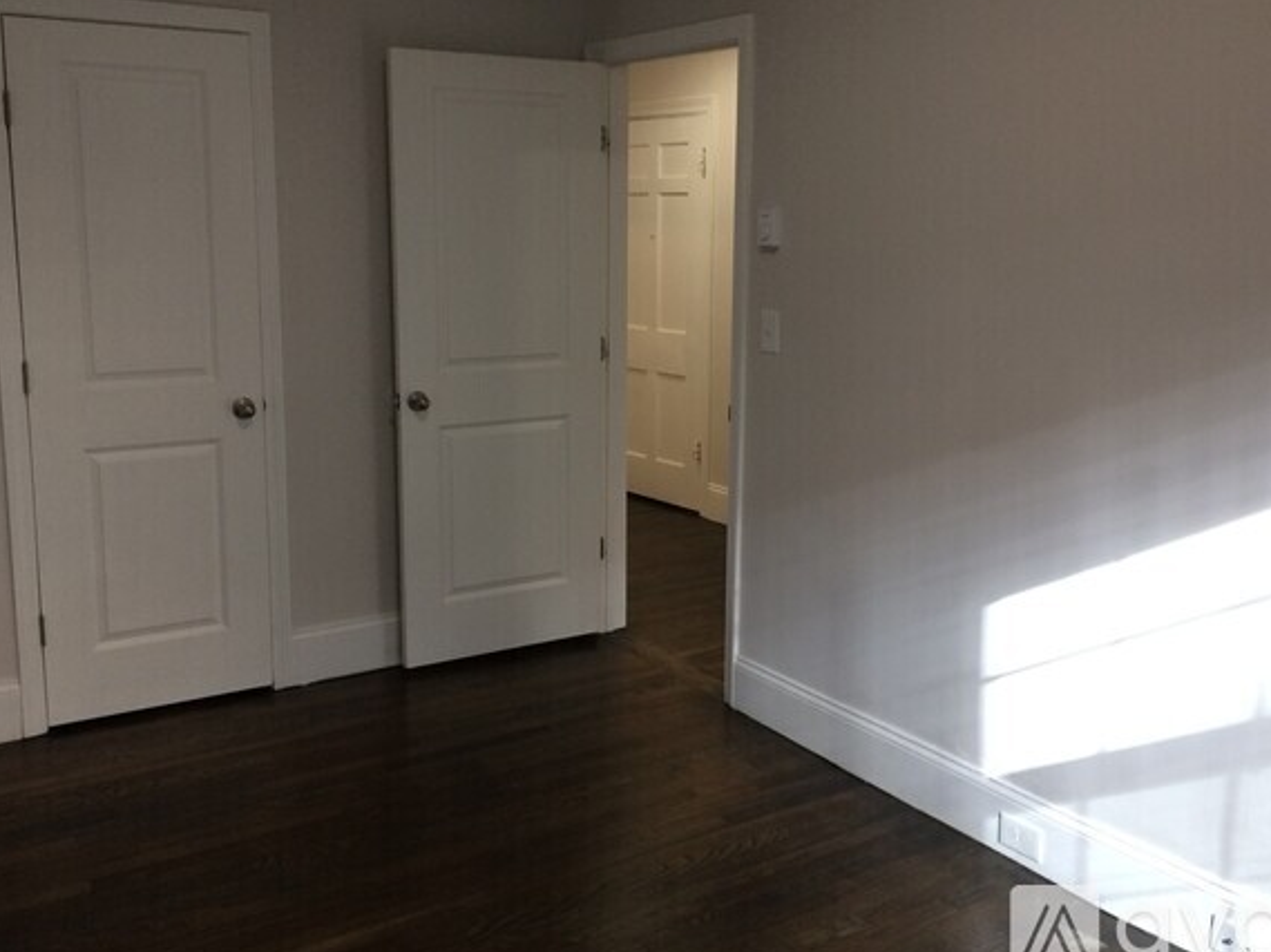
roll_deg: +0.6
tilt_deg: -11.5
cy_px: 416
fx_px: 1248
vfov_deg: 41.7
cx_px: 627
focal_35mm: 34
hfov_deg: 54.0
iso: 64
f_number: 2.2
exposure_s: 1/30
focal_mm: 4.15
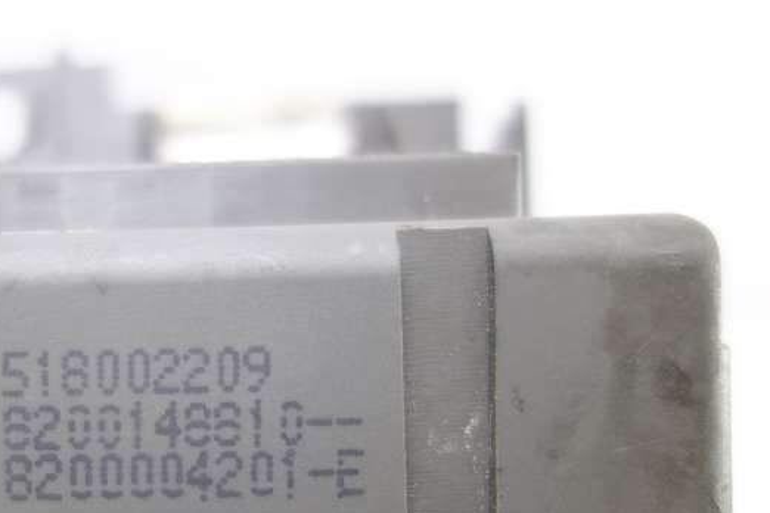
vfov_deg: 30.0
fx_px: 941
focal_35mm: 44
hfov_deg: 43.1
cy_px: 381
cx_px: 193
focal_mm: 10.4
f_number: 1.8
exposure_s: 1/50
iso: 125
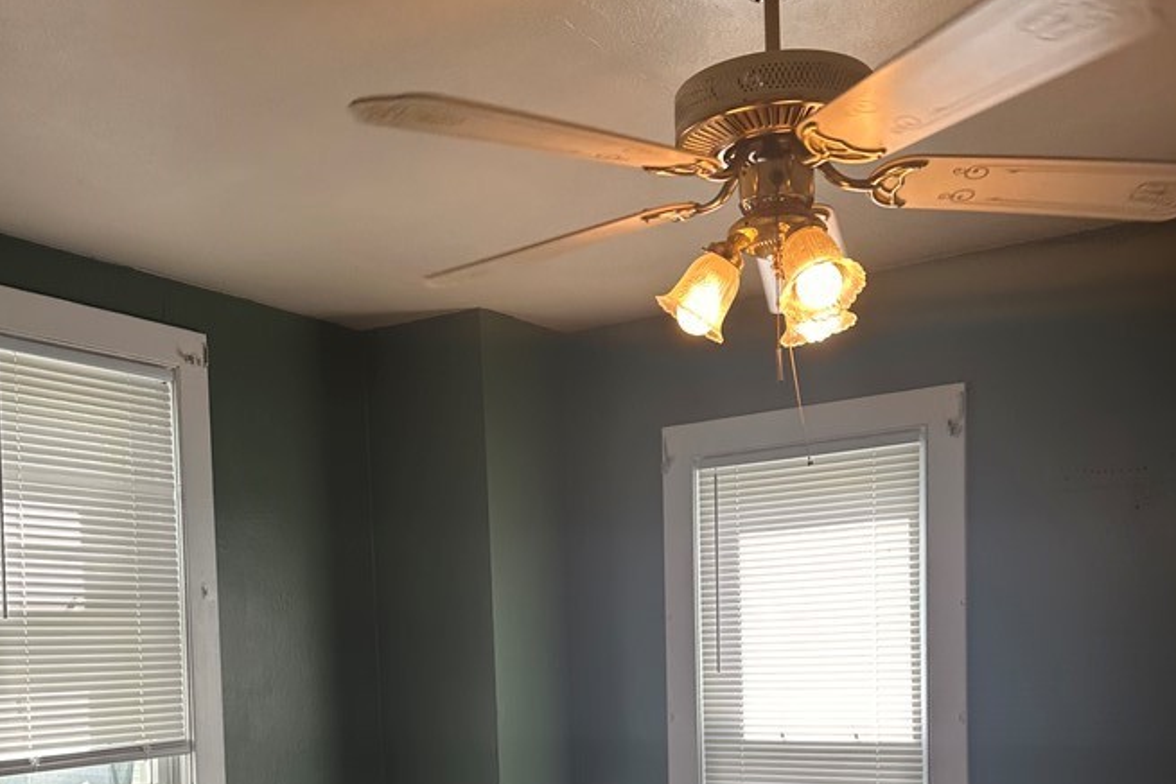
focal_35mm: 39
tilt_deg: -1.0
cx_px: 560
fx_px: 1274
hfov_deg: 49.5
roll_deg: +0.7
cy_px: 696
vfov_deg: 32.6
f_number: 1.78
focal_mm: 6.86
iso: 64
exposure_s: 1/162
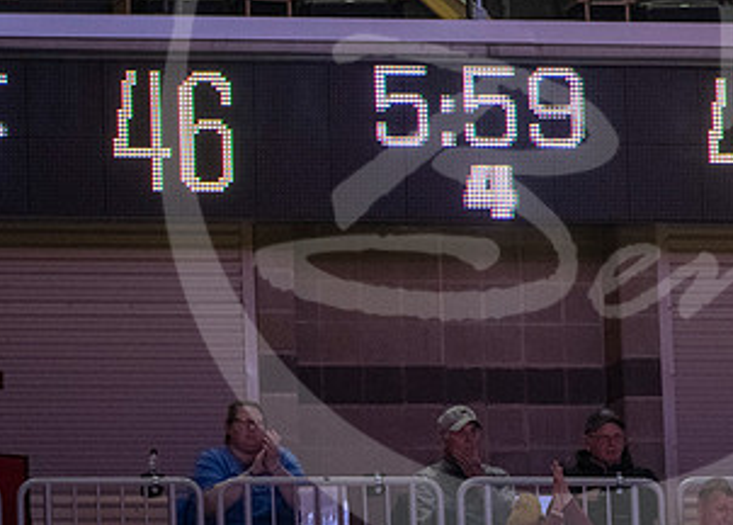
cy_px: 93
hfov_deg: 4.0
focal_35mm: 502
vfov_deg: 2.9
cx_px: 673
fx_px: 10455
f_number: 2.8
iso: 2500
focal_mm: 200
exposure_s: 1/800
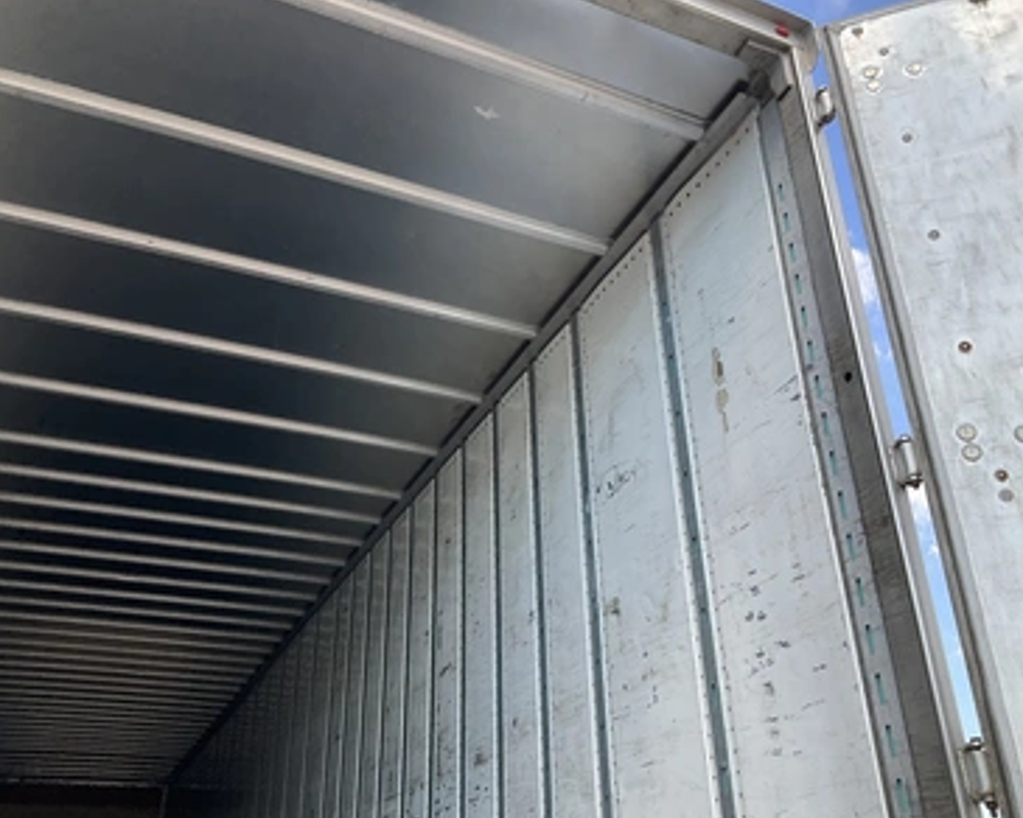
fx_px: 939
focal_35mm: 31
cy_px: 406
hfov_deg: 57.2
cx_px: 527
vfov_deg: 47.1
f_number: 1.8
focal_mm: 3
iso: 25
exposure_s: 1/397
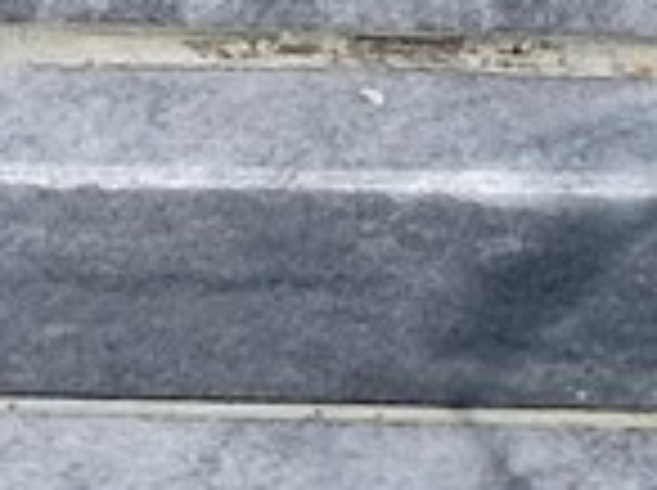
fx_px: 2596
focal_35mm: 137
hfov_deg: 13.9
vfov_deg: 9.6
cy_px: -661
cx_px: -158
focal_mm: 6.04
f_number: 1.9
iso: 50
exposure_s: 1/340
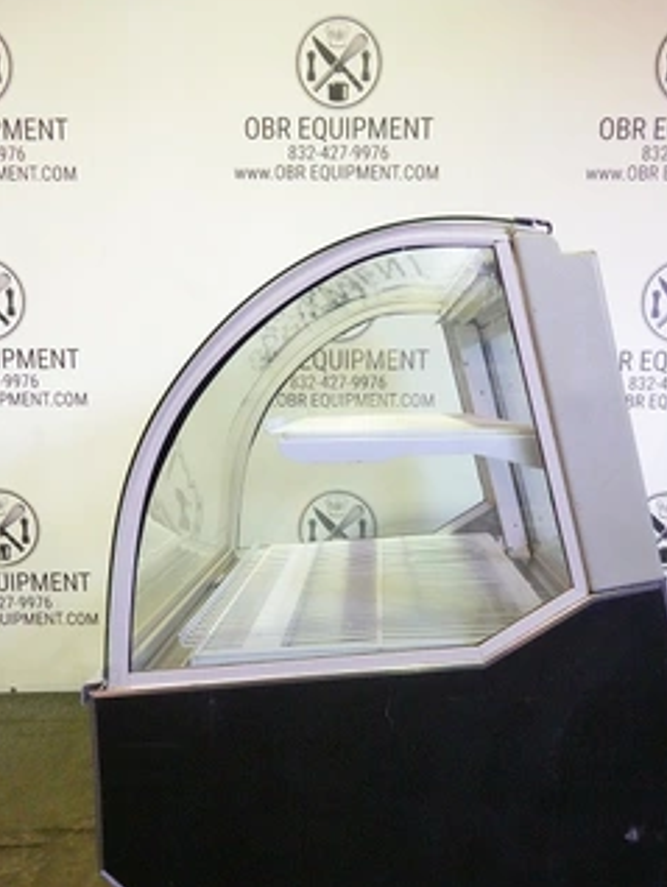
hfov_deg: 40.7
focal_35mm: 35
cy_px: 547
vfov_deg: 52.1
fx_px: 898
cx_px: 366
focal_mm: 10.83
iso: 3200
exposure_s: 1/15
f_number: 11
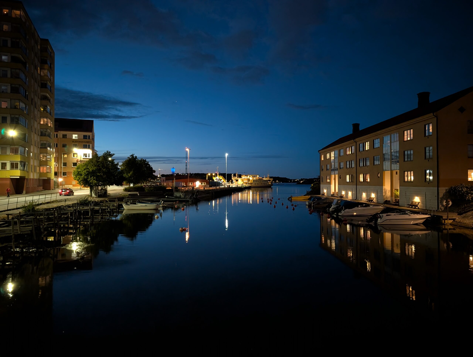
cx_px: 236
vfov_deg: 56.9
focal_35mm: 24
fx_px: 328
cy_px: 178
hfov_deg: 71.5
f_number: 1.68
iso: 2148
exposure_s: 1/16.7
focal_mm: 6.9
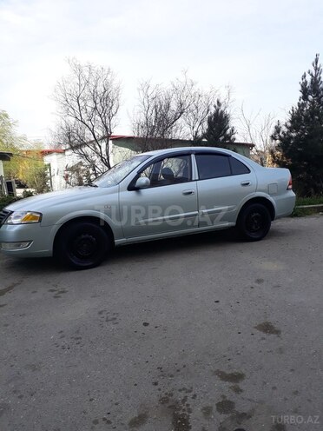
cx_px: 162
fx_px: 336
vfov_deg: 65.3
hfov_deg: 51.4
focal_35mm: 27
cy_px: 216
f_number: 1.9
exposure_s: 1/782
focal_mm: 3.6
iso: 40
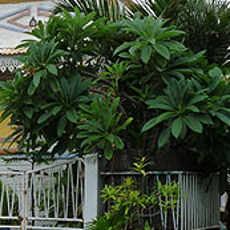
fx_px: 1052
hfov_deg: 12.4
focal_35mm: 140
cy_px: 130
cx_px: 13
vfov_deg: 12.5
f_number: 5.6
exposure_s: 1/250
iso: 160
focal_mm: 10.8
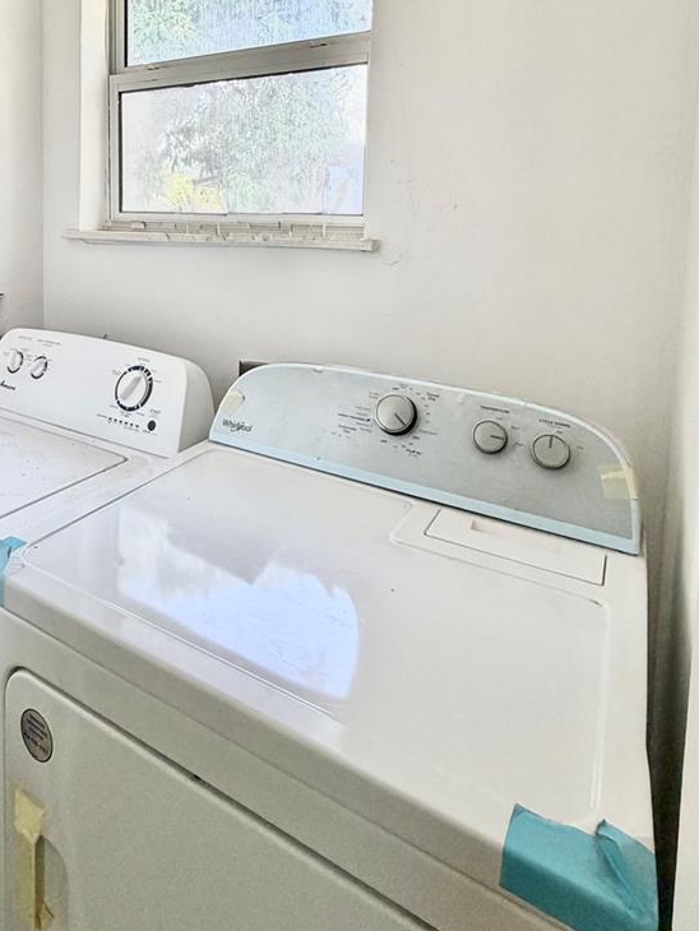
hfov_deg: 58.0
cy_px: 273
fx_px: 619
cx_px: 250
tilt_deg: -4.6
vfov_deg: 70.6
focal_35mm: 23
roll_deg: -1.3
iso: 125
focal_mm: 2.22
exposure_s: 1/121
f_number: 2.2
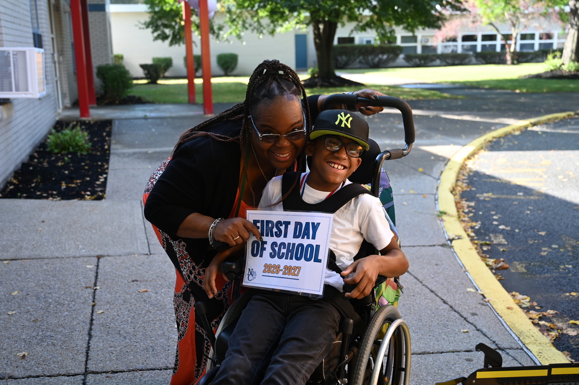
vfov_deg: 33.3
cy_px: 192
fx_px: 643
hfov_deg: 48.5
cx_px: 290
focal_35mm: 40
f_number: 4
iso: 280
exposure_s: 1/250
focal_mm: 40
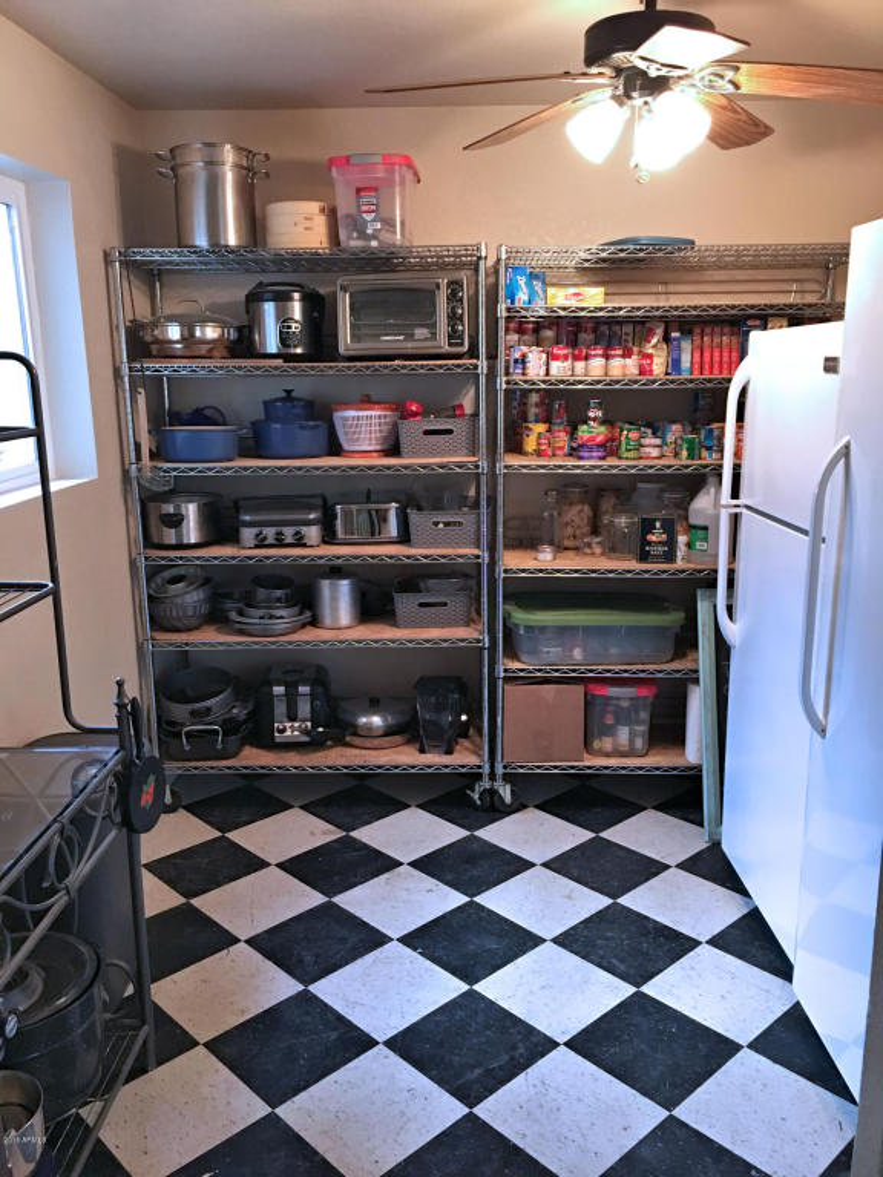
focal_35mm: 29
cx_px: 442
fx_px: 986
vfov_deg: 61.7
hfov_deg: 48.2
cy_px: 588
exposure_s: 1/15
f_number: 2.2
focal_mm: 4.15
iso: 100
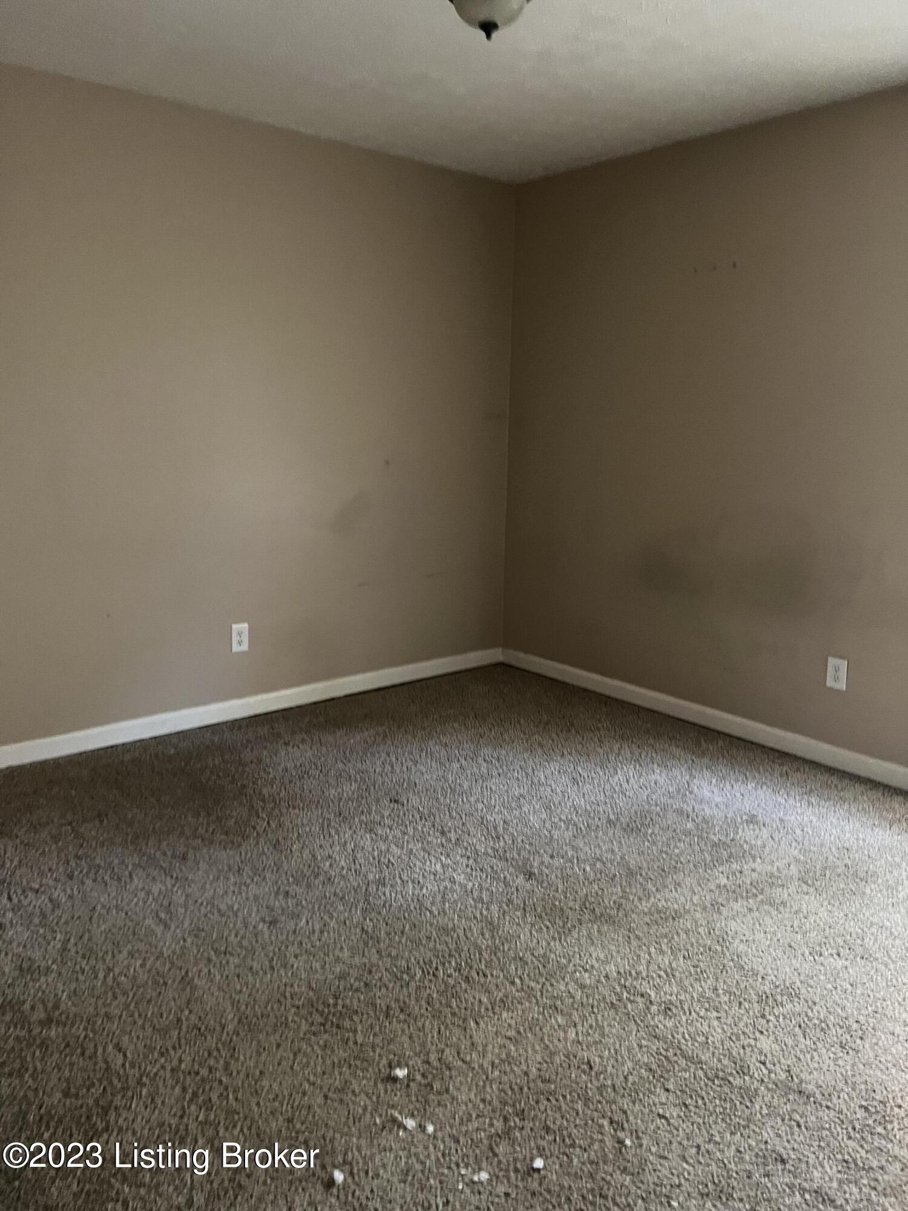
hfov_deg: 53.1
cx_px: 454
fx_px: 909
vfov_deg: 67.3
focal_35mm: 26
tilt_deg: -10.4
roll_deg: -1.1
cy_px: 606
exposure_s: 1/30
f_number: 1.5
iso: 640
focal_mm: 5.7
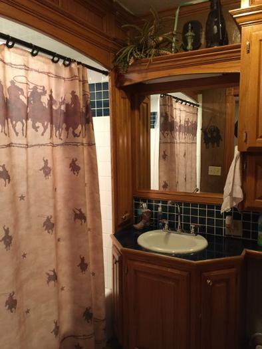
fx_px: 293
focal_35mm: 29
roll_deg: +0.0
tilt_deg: -4.3
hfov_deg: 48.2
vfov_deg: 61.6
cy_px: 174
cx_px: 131
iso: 64
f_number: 2.2
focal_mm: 4.15
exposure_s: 1/4
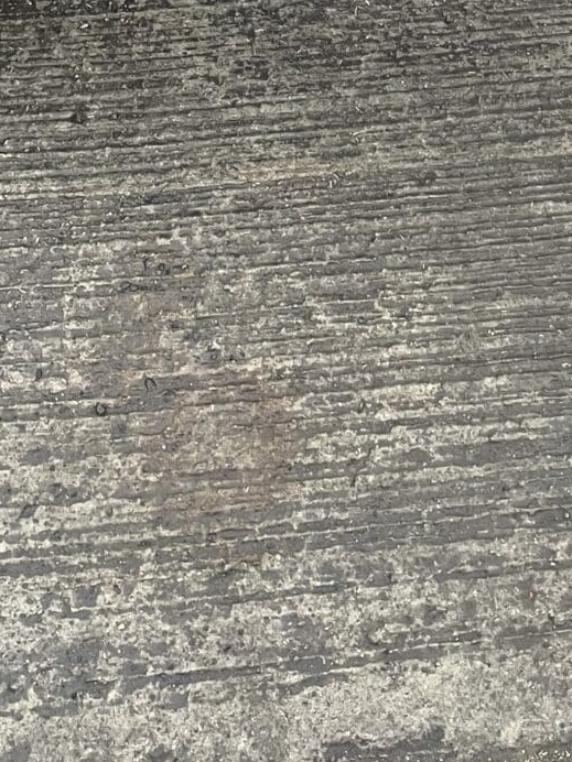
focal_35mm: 77
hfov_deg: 18.8
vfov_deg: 21.8
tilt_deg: -56.5
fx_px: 1696
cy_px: -323
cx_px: 516
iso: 200
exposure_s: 1/60
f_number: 1.6
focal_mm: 5.1
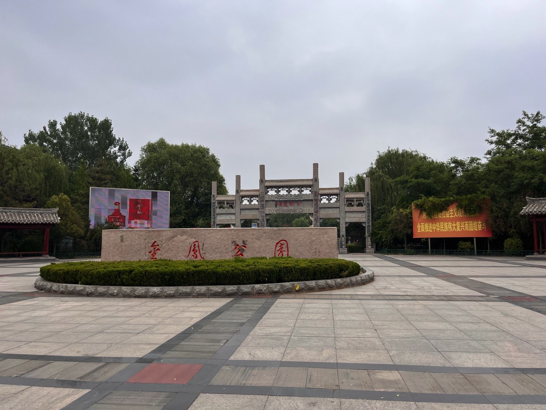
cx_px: 273
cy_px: 205
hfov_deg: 67.3
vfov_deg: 53.1
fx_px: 410
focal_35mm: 26
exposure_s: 1/5556
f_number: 1.6
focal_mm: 5.1
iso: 50
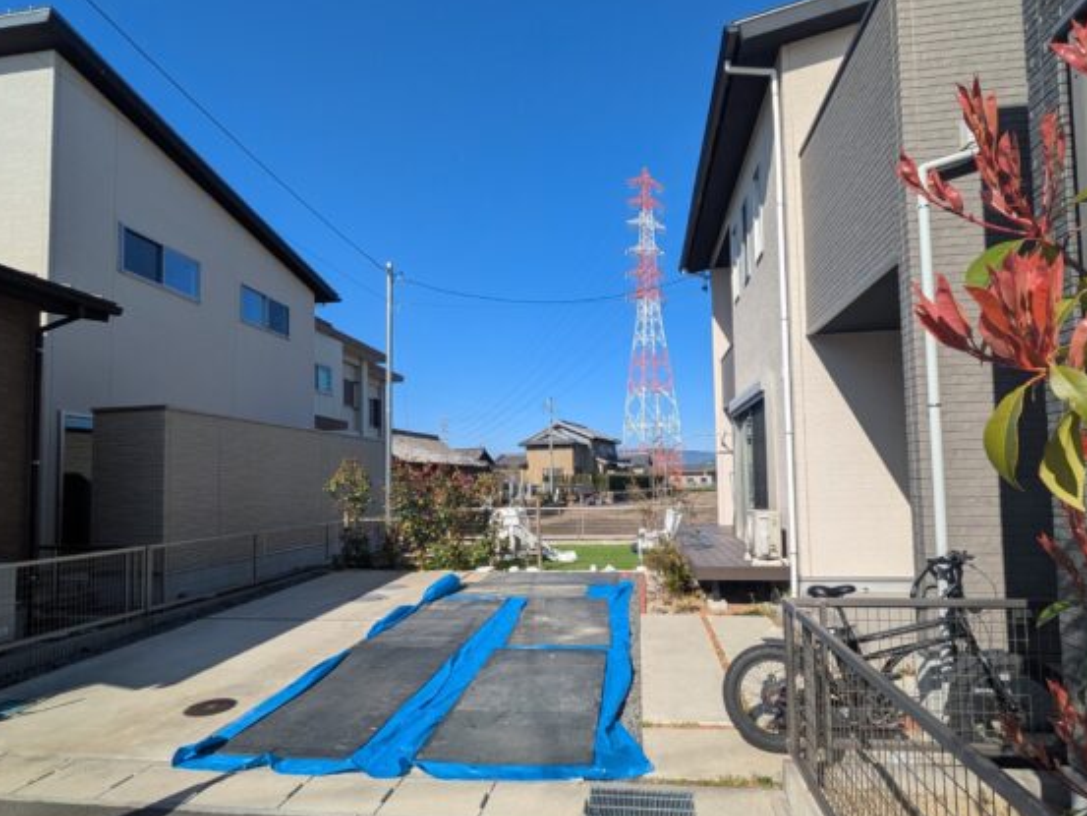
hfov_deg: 84.6
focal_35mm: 19
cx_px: 556
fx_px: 597
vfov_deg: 68.5
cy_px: 447
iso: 49
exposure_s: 1/2188
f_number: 2.2
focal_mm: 1.83
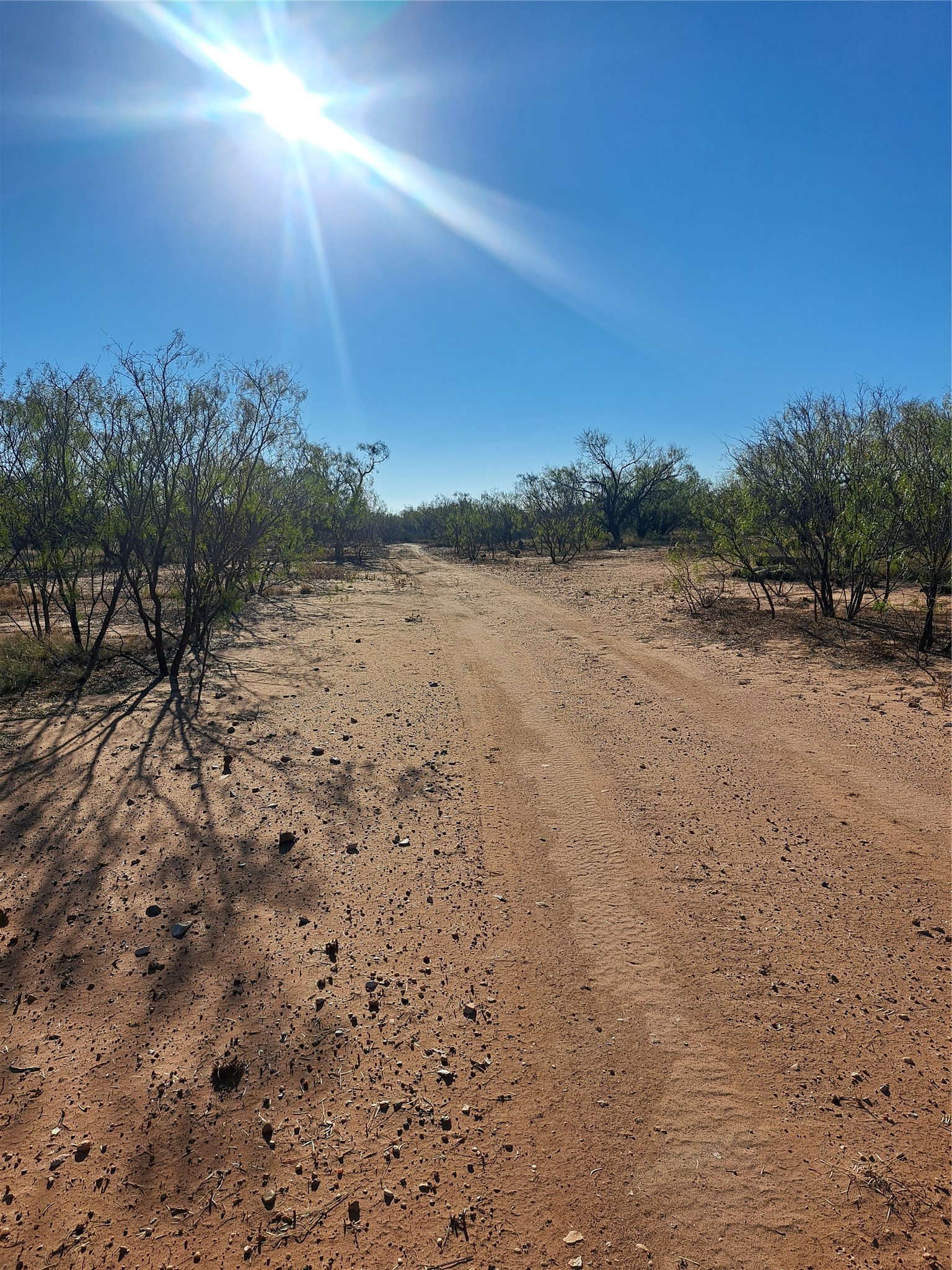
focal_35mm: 24
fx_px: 880
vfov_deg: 71.6
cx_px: 476
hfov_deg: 56.8
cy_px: 635
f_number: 1.8
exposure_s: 1/5747
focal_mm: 5.23
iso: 50
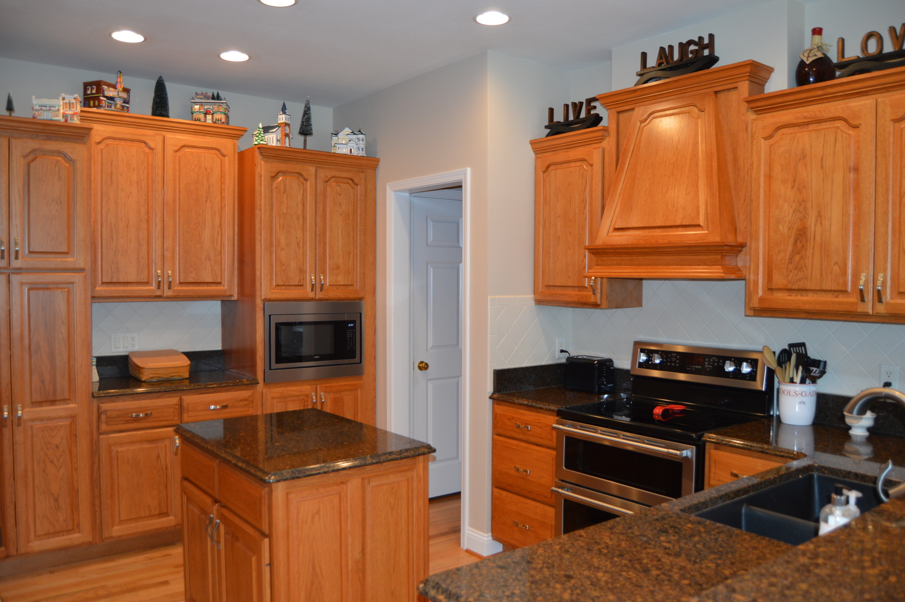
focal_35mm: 27
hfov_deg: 67.4
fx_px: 678
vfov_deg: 47.9
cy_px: 301
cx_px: 452
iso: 500
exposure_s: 1/60
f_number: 3.5
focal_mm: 18
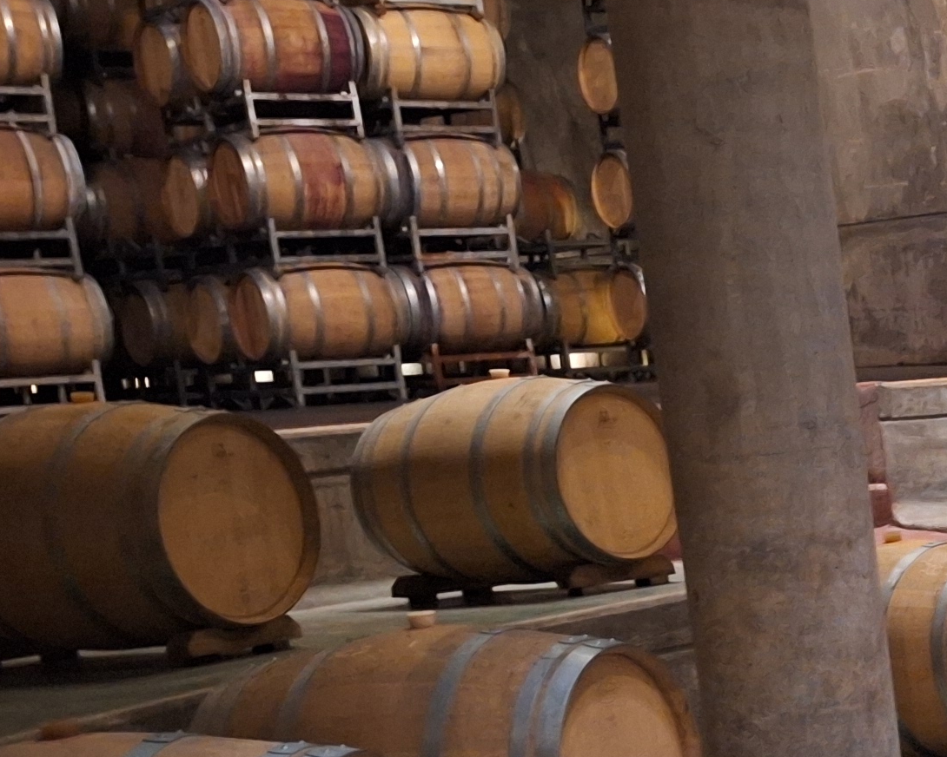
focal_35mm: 84
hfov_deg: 19.9
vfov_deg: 17.6
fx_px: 2354
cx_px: 1394
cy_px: 857
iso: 640
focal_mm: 5.54
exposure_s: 1/20
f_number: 1.8
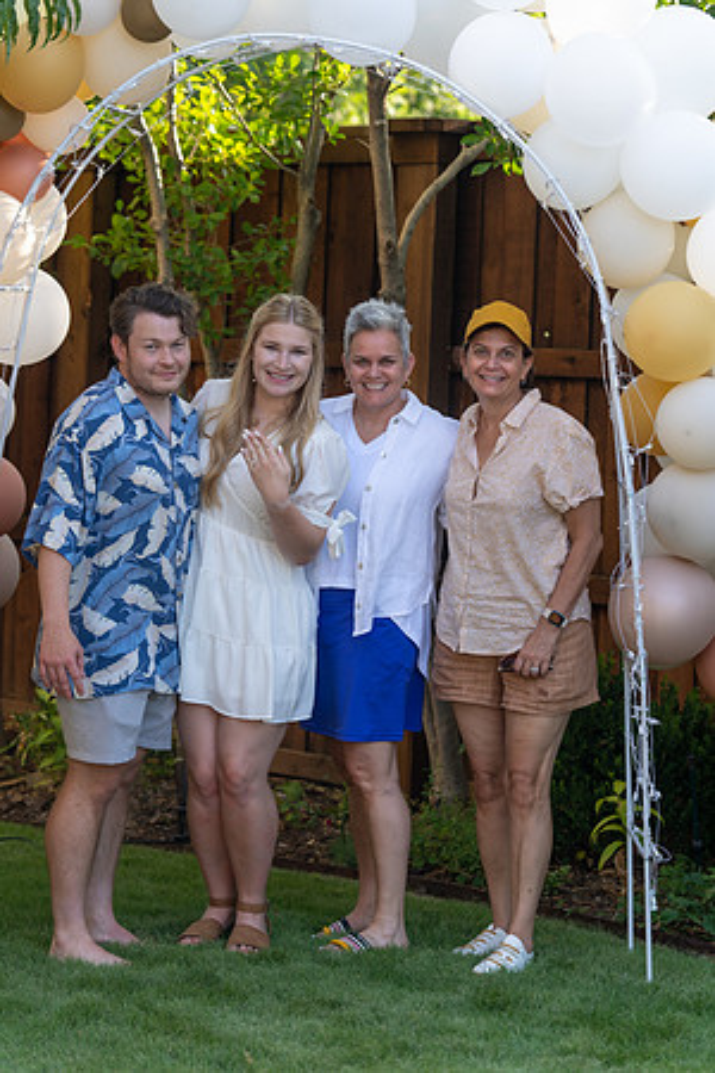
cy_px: 536
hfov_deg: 13.6
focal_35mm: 101
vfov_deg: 20.2
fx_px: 3009
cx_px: 358
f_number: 4
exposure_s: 1/320
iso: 250
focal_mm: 101
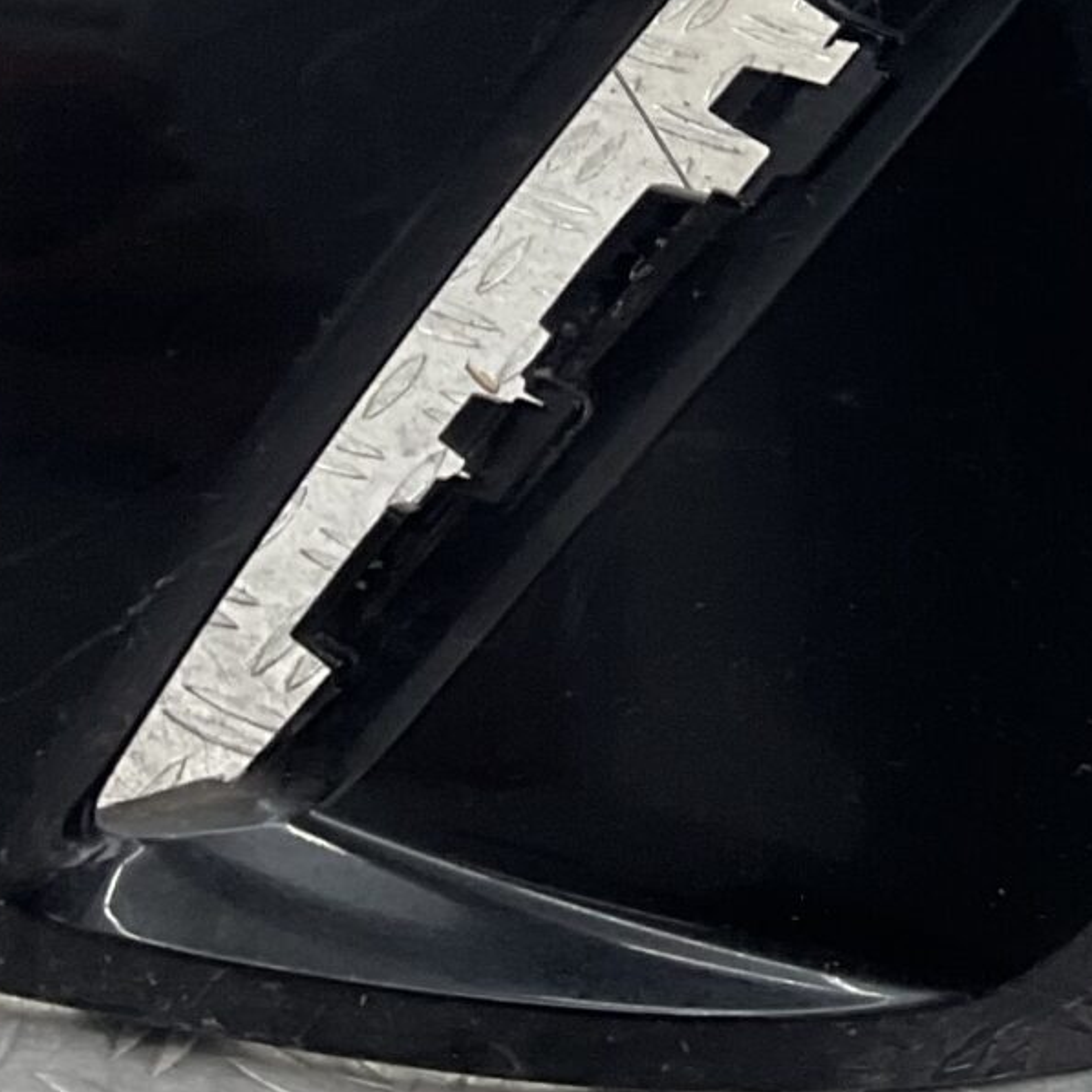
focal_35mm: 110
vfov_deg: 15.2
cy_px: -280
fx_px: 3926
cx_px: 1026
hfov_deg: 15.6
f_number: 1.8
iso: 32
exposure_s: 1/100
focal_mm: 3
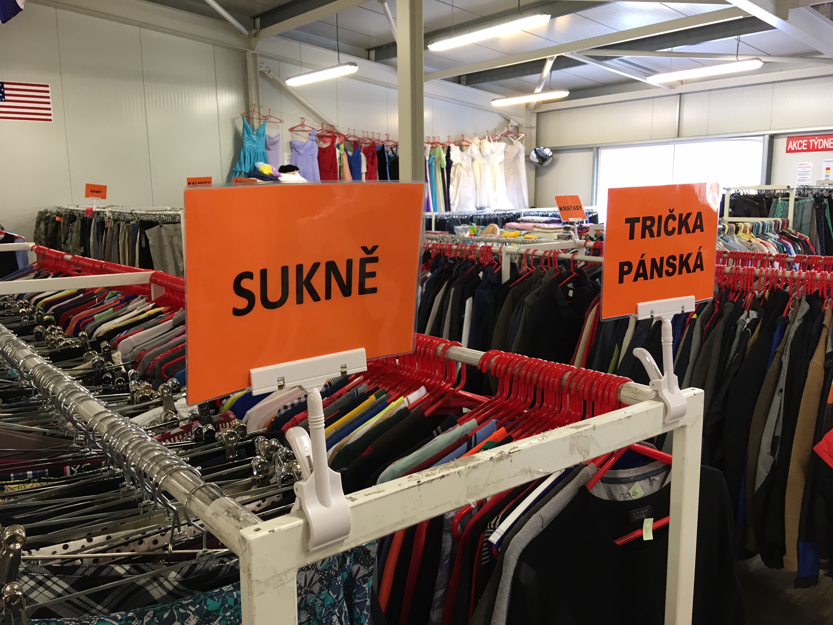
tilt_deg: -10.5
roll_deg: +0.6
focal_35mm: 29
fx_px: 698
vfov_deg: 48.2
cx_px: 416
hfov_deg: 61.7
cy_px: 312
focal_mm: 4.15
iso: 80
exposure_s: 1/33
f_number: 2.2
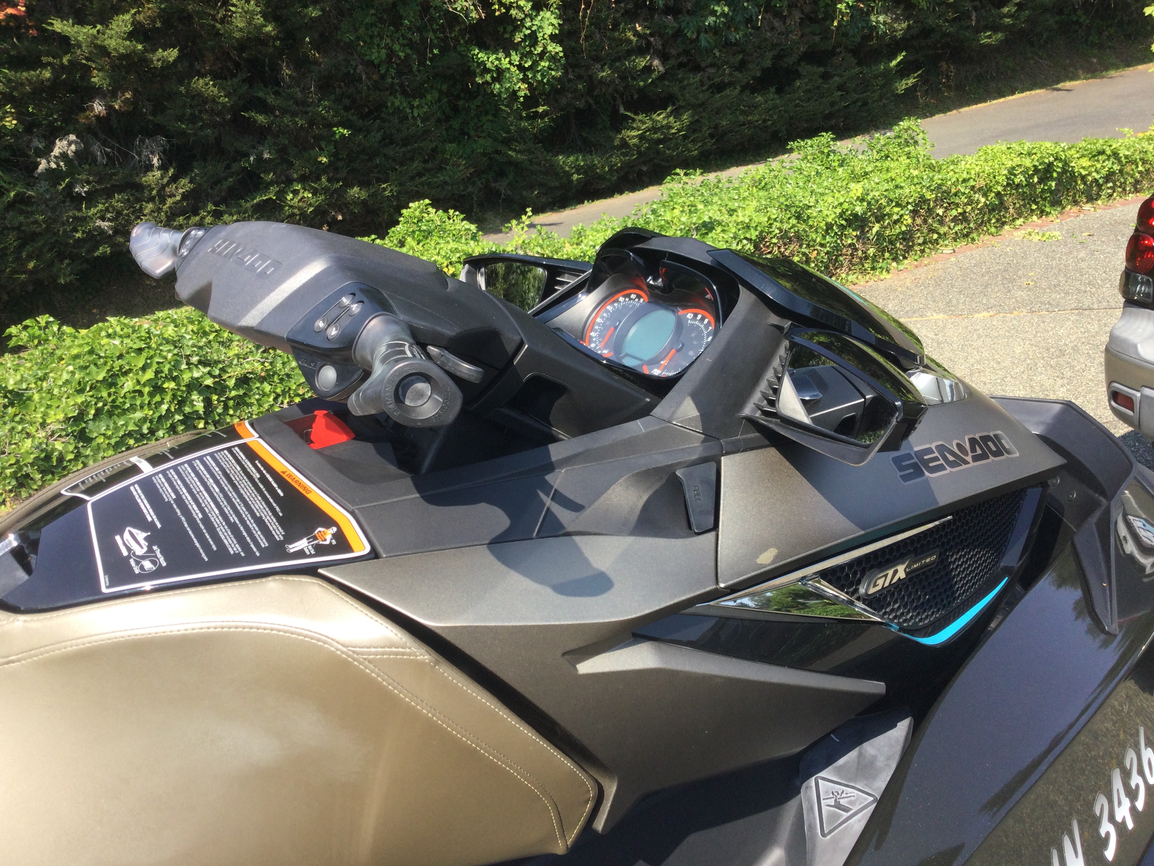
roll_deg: +3.2
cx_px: 577
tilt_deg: -25.5
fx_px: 1033
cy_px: 433
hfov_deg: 58.4
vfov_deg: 45.4
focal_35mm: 31
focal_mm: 3.3
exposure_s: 1/536
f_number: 2.4
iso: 25
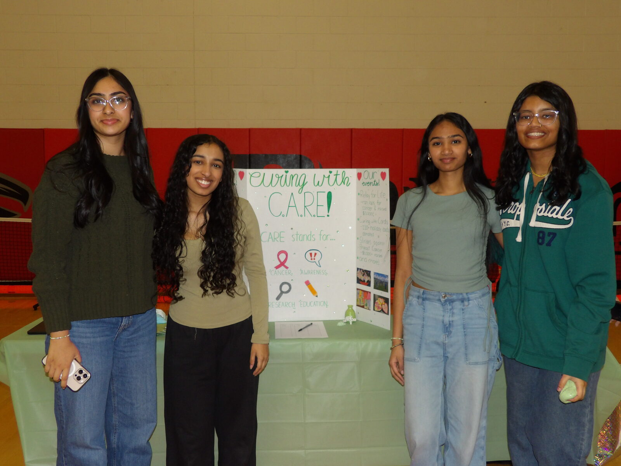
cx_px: 310
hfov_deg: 55.4
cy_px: 233
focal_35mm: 33
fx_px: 592
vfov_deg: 42.9
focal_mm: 5.9
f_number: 3.6
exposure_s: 1/33
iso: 200
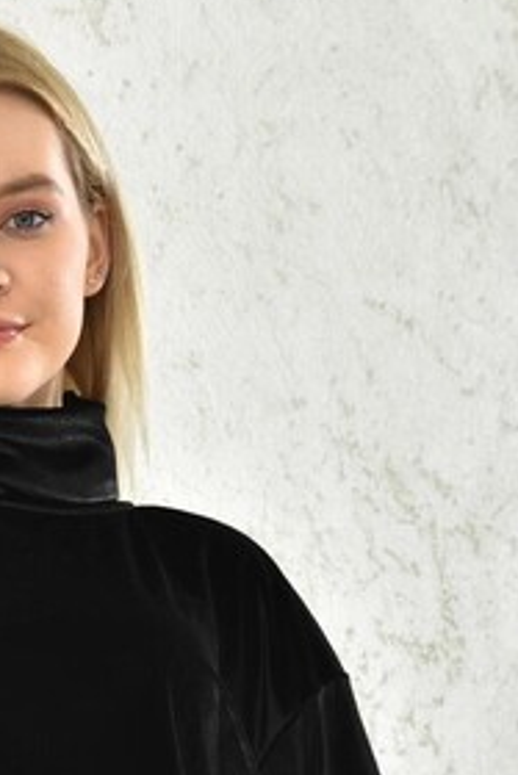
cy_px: 864
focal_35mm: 123
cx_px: -161
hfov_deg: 10.9
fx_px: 2651
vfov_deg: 16.1
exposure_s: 1/160
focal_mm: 46
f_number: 7.1
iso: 100
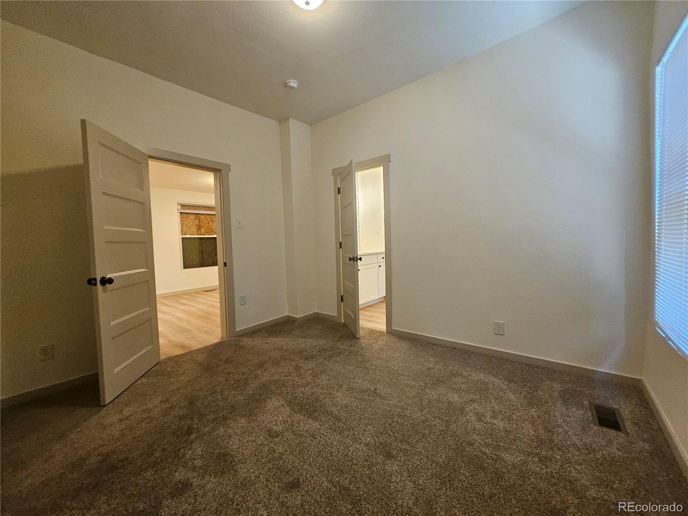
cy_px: 258
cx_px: 344
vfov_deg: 89.9
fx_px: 258
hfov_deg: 106.2
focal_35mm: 13
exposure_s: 1/30
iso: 320
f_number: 2.2
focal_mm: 1.74
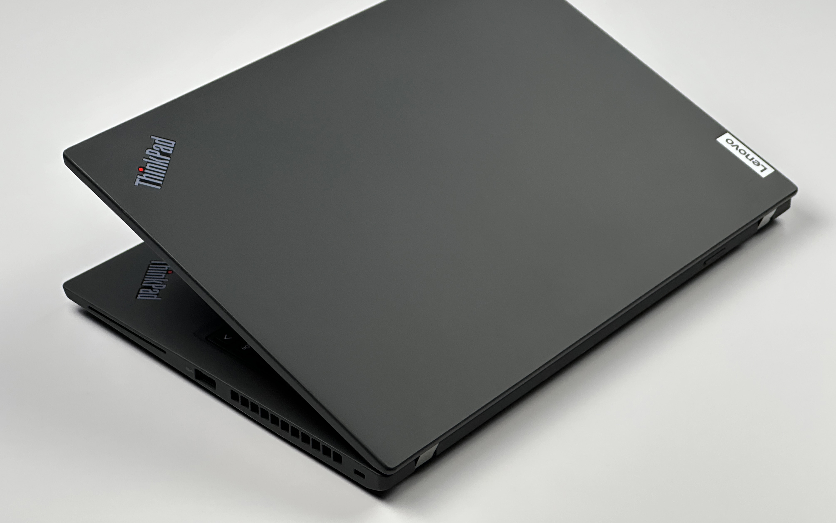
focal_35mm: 82
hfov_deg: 25.2
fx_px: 1868
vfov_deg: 15.9
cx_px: 420
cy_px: 213
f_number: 2.8
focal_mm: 9
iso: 160
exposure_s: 1/100
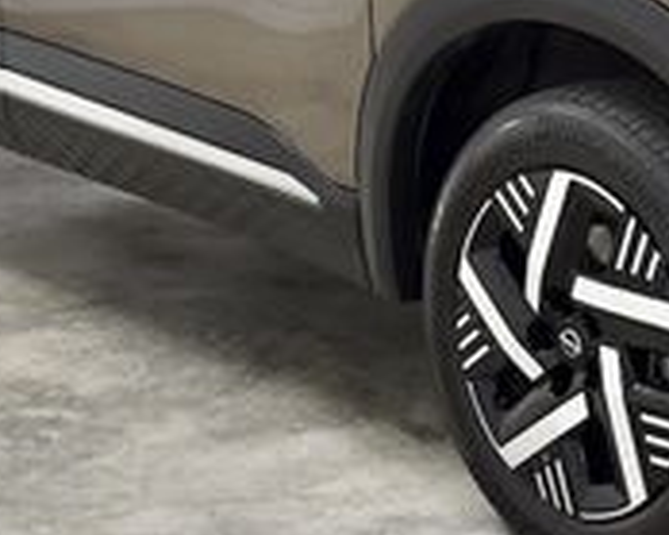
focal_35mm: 135
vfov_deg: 11.2
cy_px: -79
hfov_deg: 14.0
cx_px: 677
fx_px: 2671
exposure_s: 1/400
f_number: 4
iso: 1250
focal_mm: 26
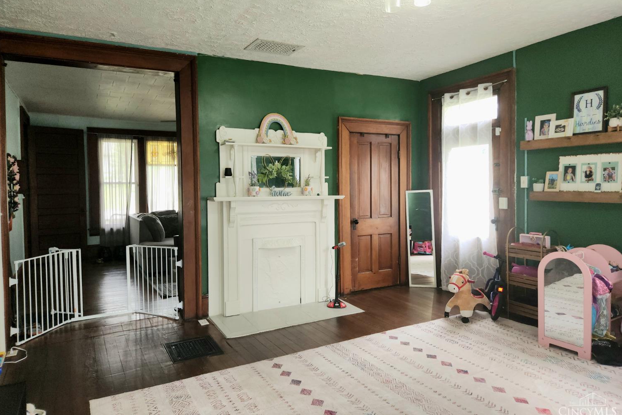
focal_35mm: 24
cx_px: 310
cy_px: 192
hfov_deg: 73.7
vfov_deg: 53.1
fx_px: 415
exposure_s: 1/60.2
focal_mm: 5.4
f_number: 1.8
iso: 64
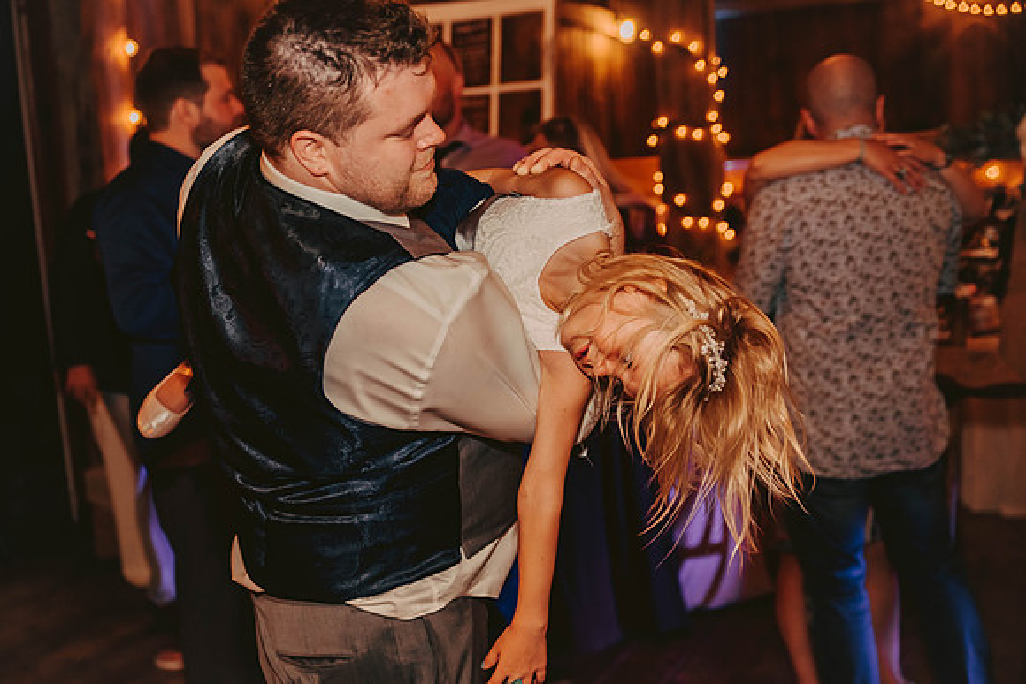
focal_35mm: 52
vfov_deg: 26.0
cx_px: 513
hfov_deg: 38.2
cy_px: 342
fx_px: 1482
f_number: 2.8
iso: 1250
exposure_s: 1/125
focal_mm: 52
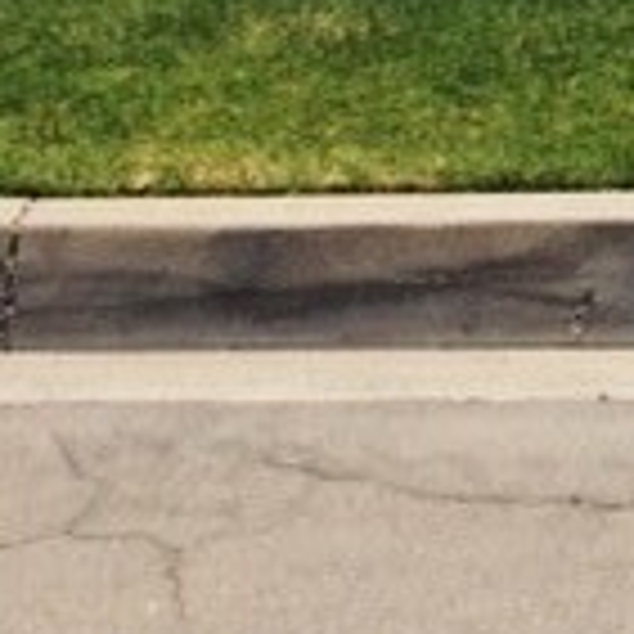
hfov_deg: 14.0
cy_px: -598
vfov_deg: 13.2
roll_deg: +0.2
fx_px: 2404
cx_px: 971
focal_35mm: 116
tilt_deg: -1.8
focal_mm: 4.15
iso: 32
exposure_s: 1/2825
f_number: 2.2
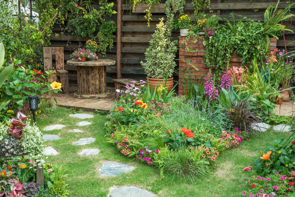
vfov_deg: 35.1
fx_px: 311
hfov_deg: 50.7
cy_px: 98
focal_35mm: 38
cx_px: 148
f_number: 11
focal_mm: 38
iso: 400
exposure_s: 1/125
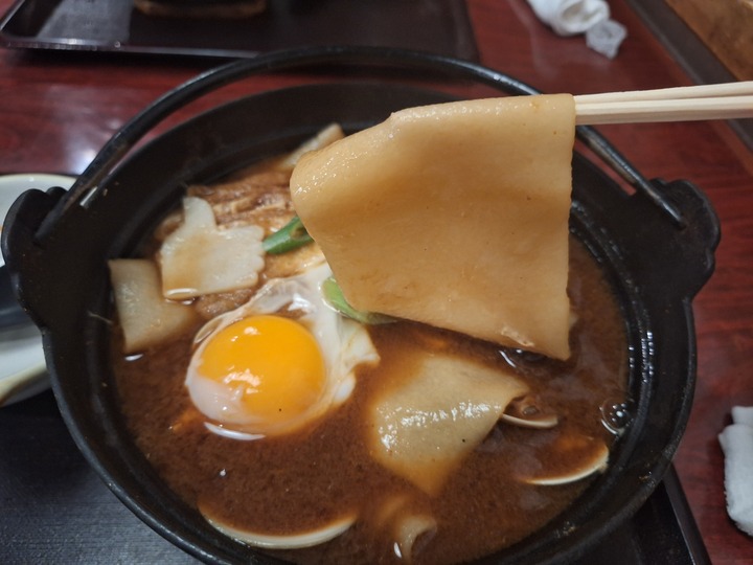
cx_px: 376
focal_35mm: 23
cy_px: 282
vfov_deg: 58.9
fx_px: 500
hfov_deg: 73.9
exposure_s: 1/20
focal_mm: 5.54
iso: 400
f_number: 1.8
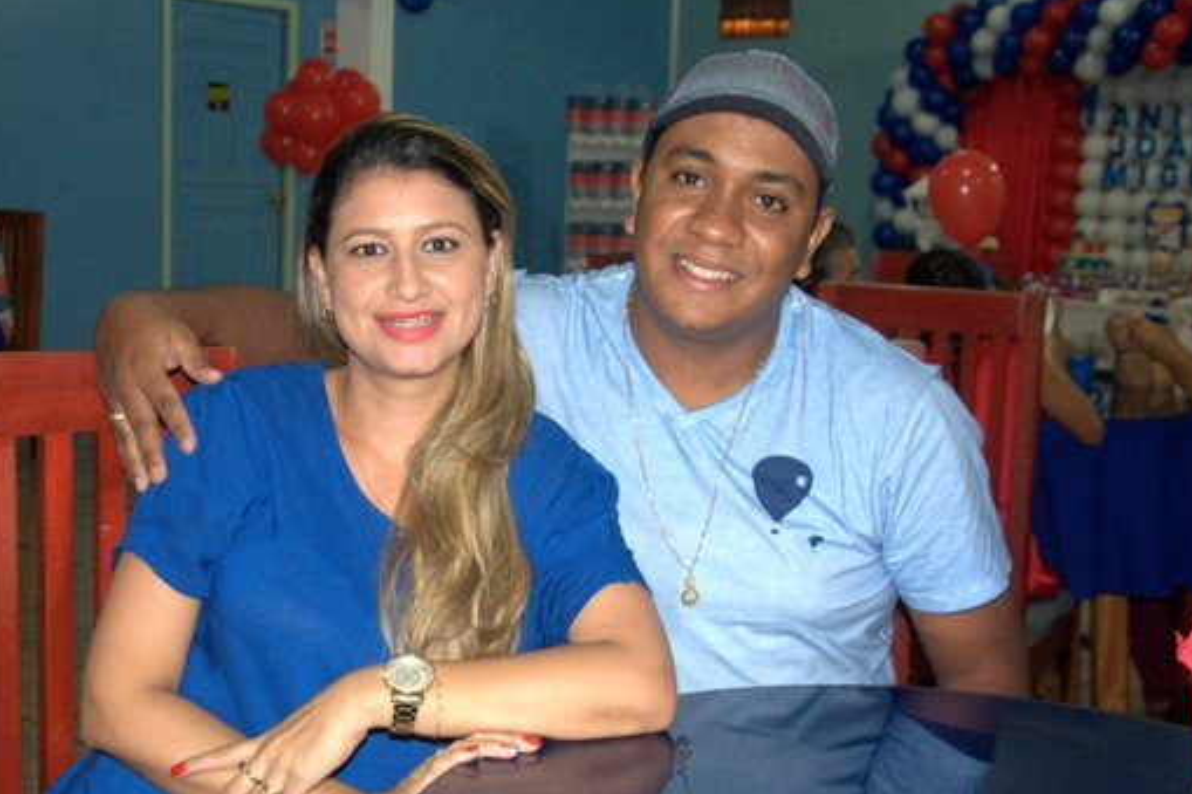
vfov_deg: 27.5
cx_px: 546
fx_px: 1622
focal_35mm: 49
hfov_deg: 40.3
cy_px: 396
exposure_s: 1/60
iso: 800
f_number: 4
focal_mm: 26
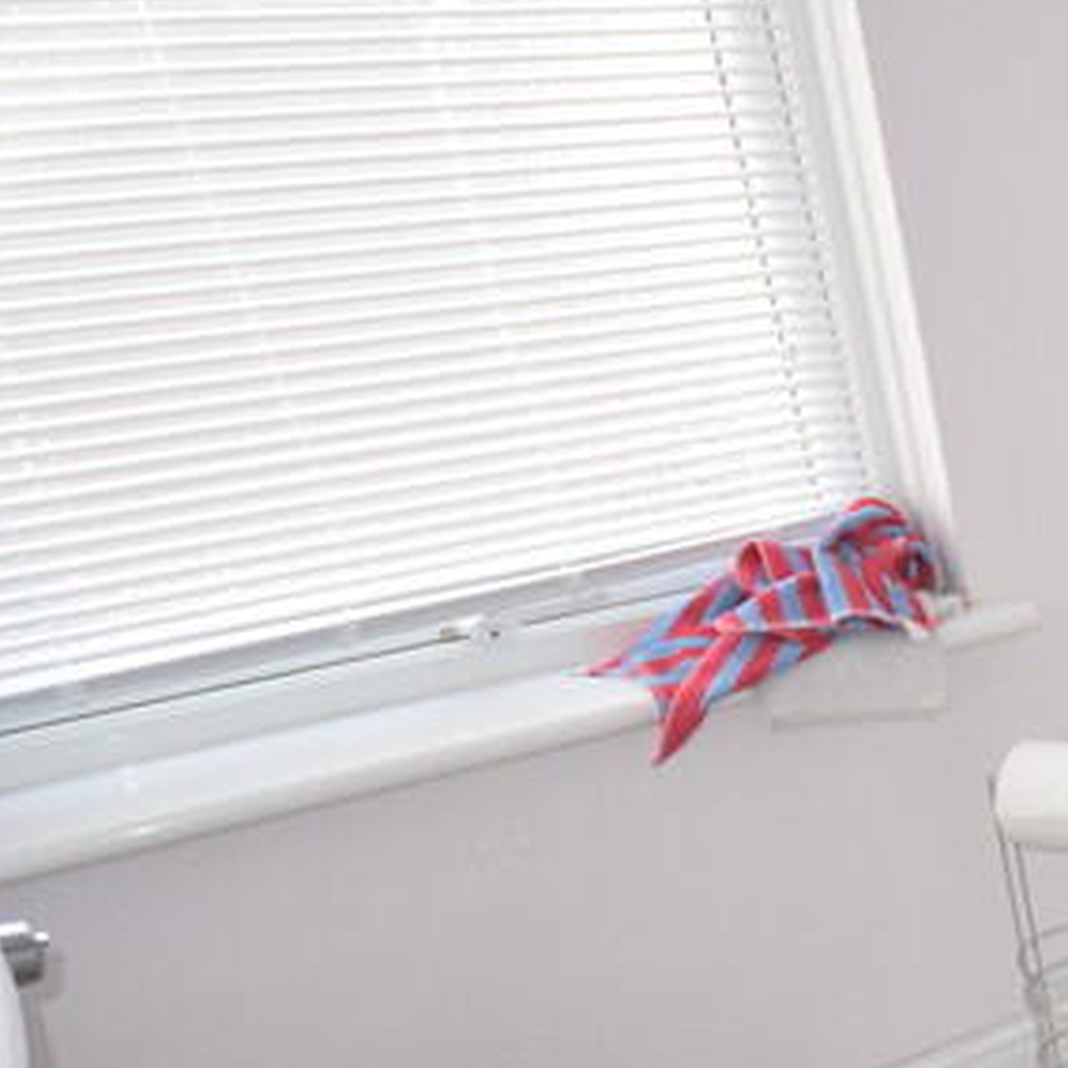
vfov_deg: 33.2
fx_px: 1764
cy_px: 773
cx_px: 1704
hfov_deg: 24.2
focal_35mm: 51
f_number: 5.6
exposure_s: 1/125
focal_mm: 11
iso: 640
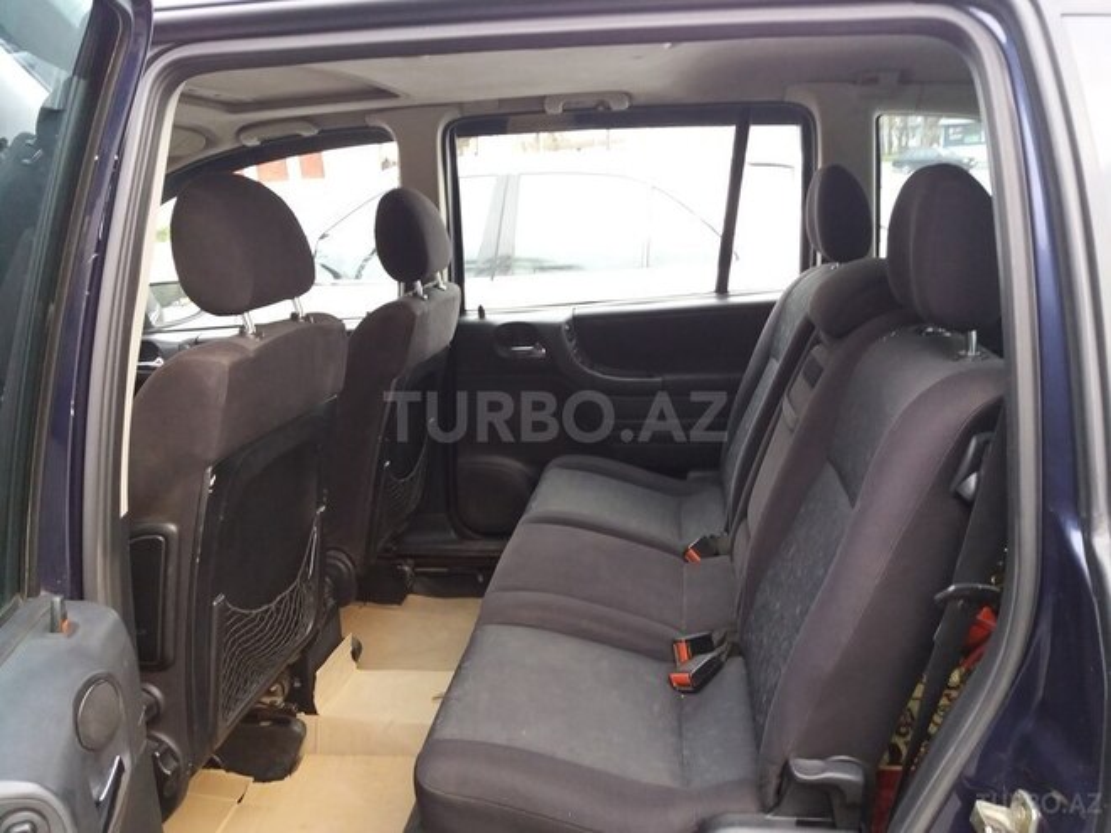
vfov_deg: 49.7
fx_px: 899
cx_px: 556
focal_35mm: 28
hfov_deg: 63.4
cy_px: 416
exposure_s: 1/17
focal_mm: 3.7
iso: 160
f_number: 1.9
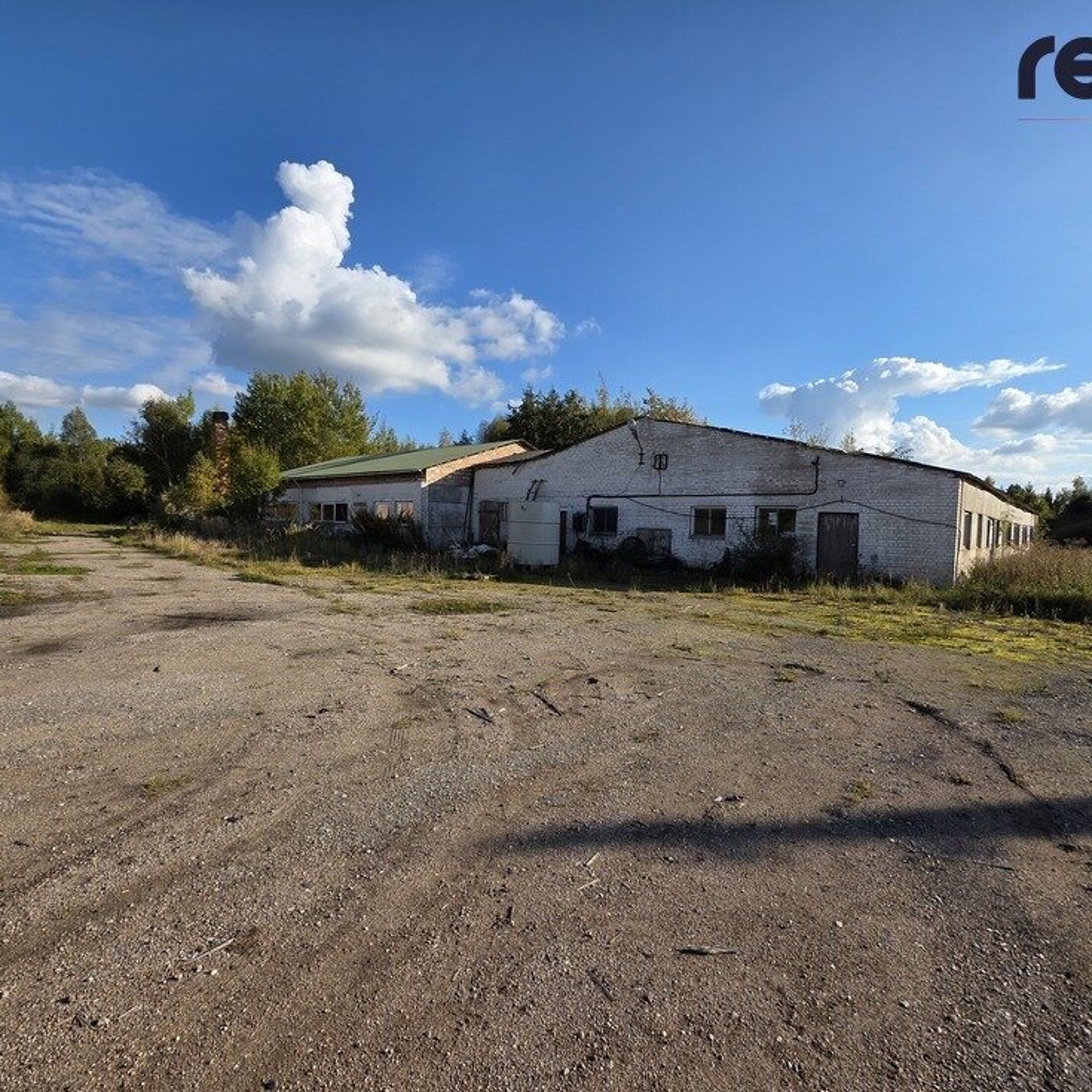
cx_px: 563
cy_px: 545
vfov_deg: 87.4
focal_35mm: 16
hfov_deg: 87.4
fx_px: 571
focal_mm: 2.2
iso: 40
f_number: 1.9
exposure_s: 1/2049
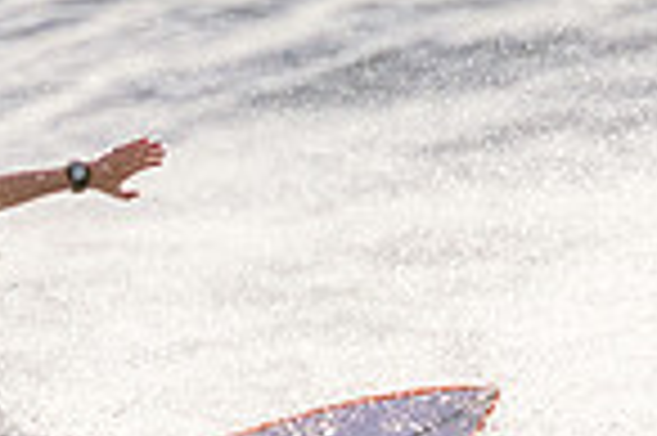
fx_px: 43368
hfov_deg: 0.9
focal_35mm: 2379
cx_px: 279
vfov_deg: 0.6
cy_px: 629
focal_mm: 400
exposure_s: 1/2500
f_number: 5.6
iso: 220
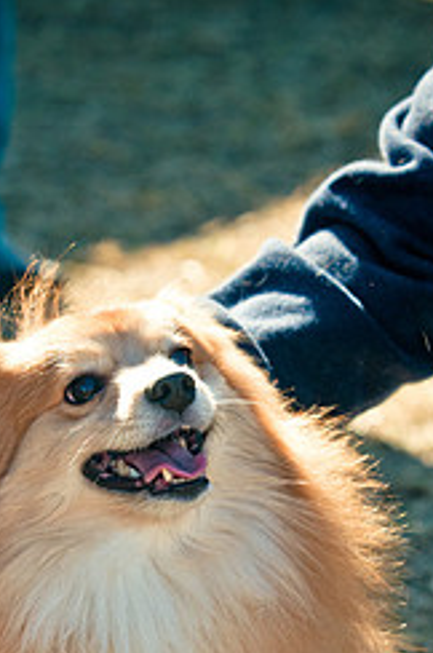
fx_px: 4613
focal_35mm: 255
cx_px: 250
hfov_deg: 5.4
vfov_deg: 8.1
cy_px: 450
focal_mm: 92
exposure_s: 1/800
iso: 400
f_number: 5.6
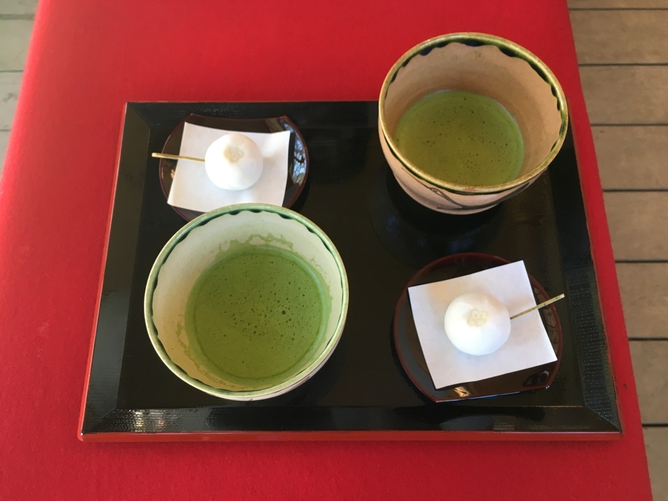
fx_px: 560
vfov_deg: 48.2
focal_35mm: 29
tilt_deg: -70.2
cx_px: 334
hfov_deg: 61.7
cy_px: 250
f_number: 2.2
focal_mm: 4.15
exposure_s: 1/30
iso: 32
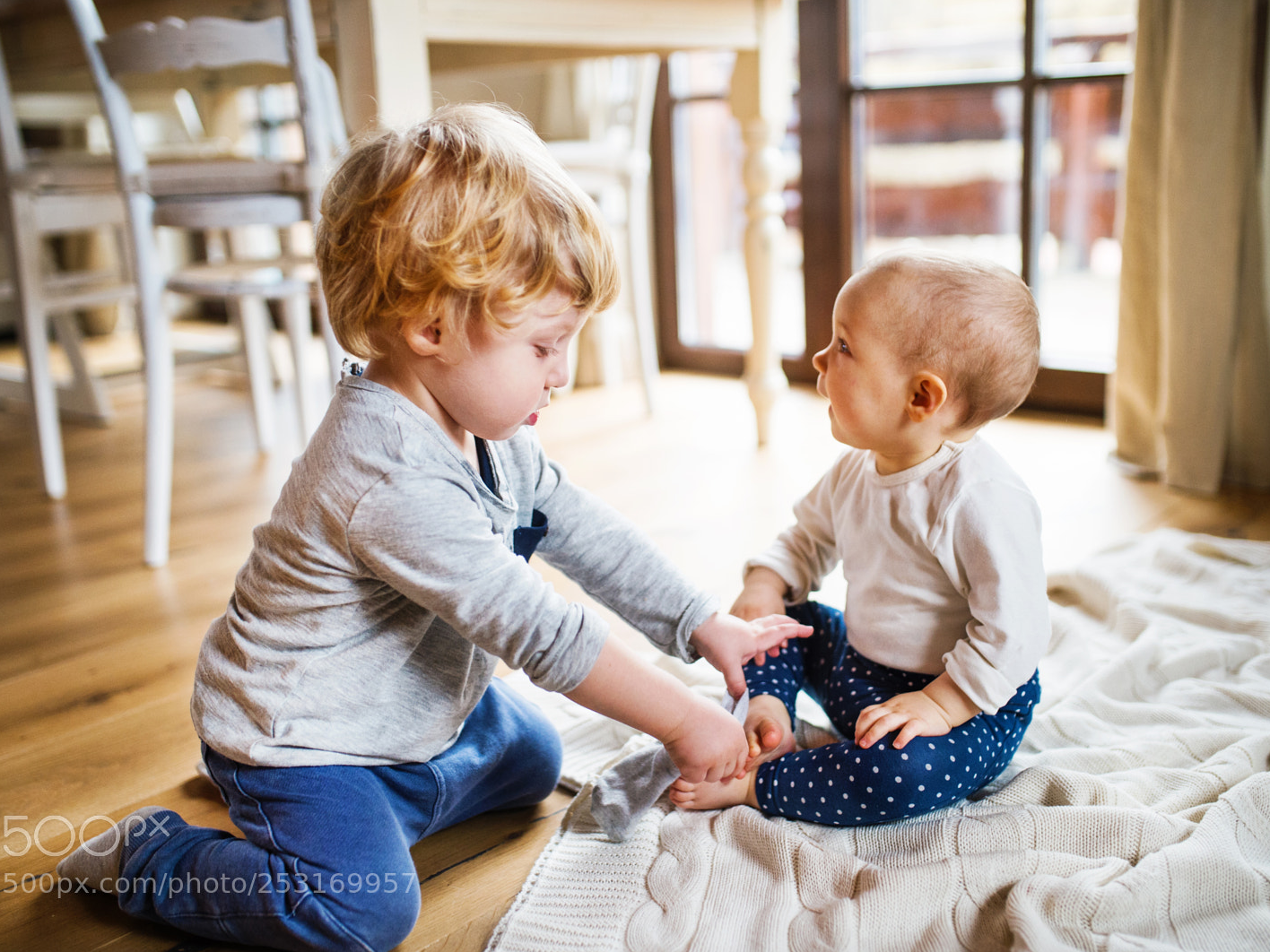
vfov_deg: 37.7
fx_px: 1394
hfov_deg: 49.0
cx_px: 665
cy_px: 476
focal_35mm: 38
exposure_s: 1/500
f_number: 2
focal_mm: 35
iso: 1000
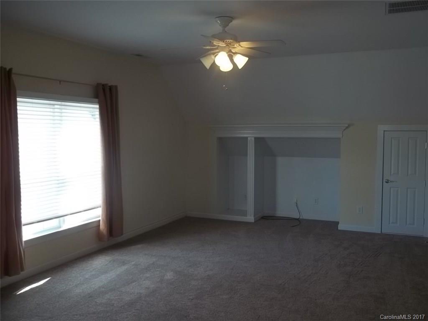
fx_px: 408
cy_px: 160
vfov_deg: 42.9
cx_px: 214
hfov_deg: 55.4
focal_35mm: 33
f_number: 3.3
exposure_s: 1/40
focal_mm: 5.9
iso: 64
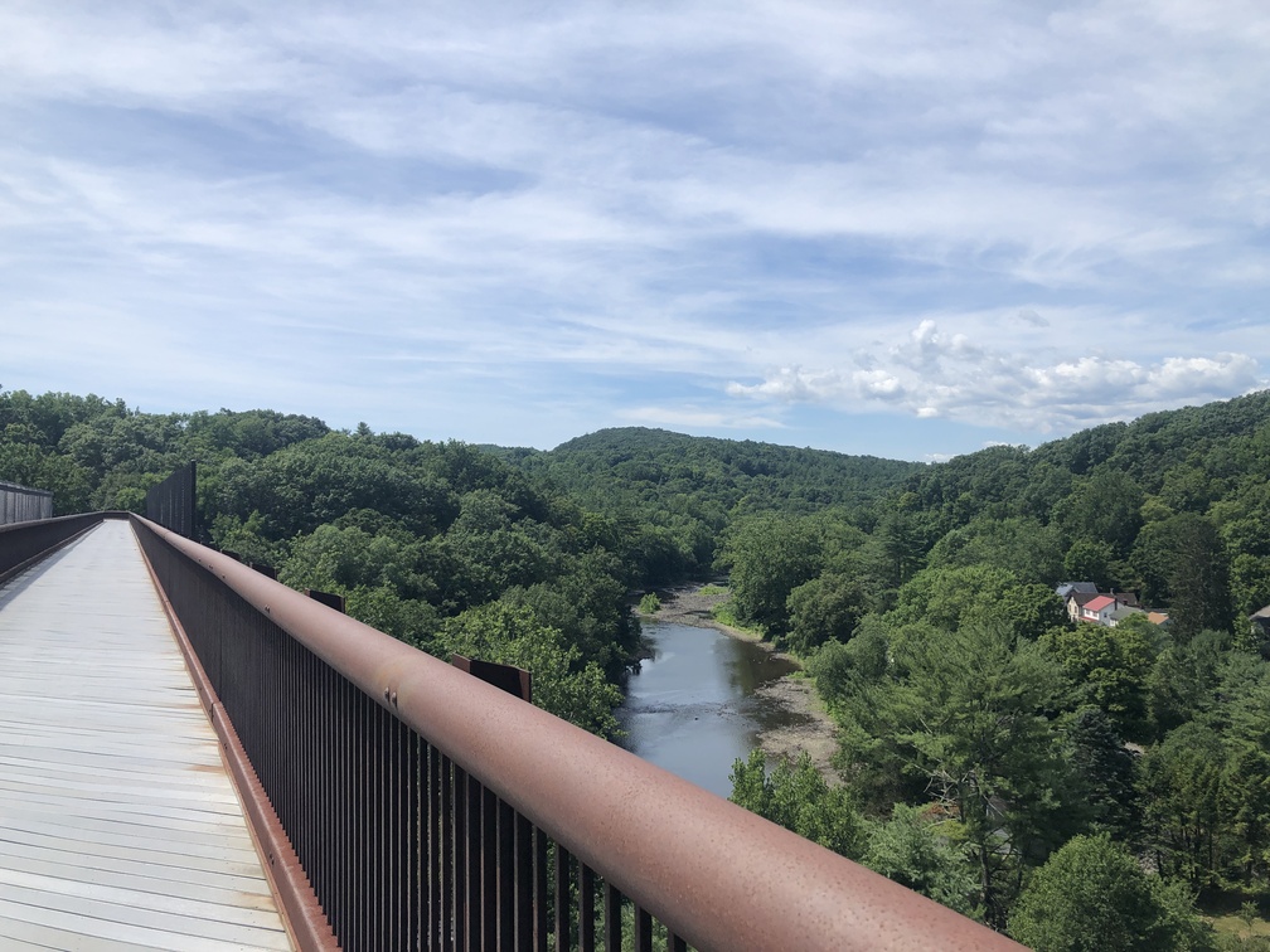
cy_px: 476
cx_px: 635
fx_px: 1027
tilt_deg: +2.2
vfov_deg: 49.7
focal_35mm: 28
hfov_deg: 63.4
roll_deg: +1.7
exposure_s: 1/3040
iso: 20
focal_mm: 3.99
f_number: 1.8
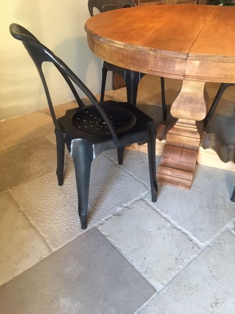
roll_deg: -0.8
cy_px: 157
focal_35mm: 29
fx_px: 262
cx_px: 118
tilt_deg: -35.0
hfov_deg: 48.2
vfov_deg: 61.7
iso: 200
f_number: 2.2
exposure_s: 1/25
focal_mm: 4.15
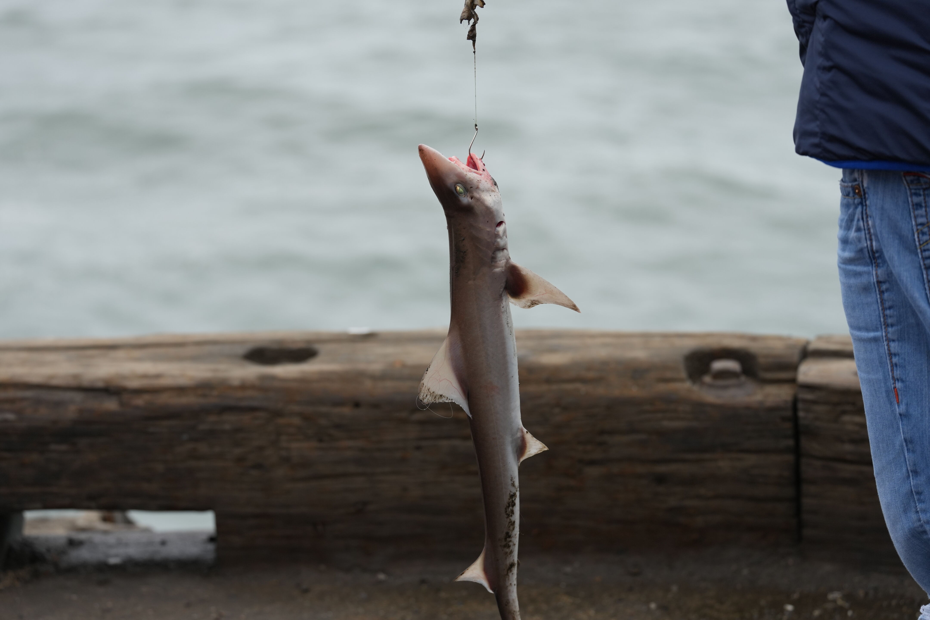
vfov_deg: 9.8
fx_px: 3616
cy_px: 310
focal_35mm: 140
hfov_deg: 14.7
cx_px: 465
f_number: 4.5
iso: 500
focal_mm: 140
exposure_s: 1/1000
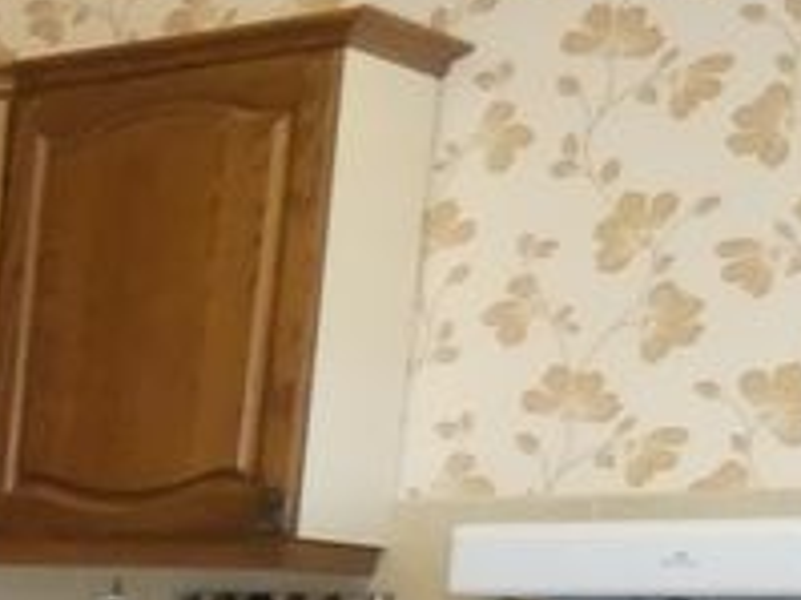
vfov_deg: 13.5
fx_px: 2382
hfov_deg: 13.2
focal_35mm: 103
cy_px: 906
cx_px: -1212
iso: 640
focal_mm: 3.6
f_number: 2.8
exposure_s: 1/60
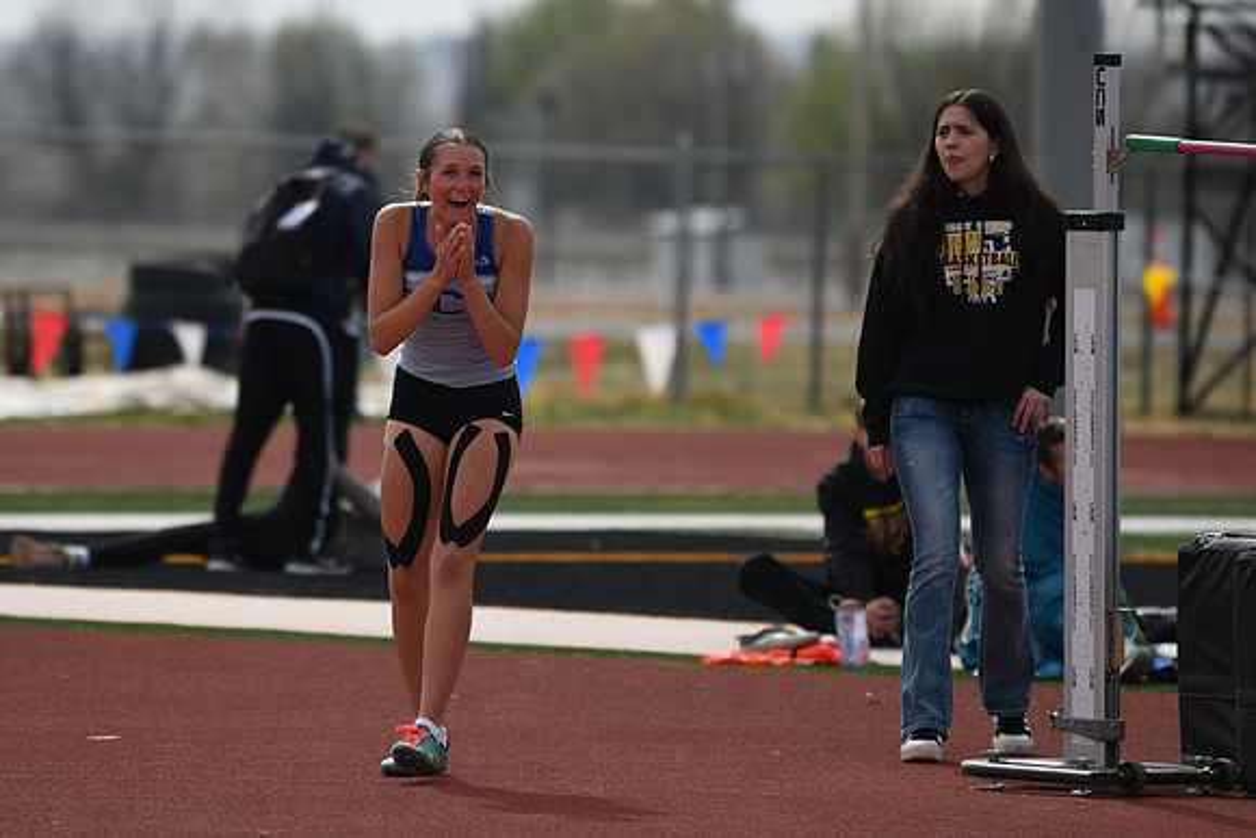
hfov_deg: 10.3
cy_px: 419
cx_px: 628
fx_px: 6979
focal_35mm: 200
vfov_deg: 6.9
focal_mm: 200
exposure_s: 1/8000
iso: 320
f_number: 2.8
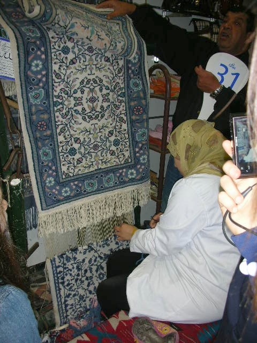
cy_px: 172
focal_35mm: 35
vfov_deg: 52.6
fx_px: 346
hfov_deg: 40.7
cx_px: 128
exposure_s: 1/60.1
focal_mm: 5.8
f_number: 3
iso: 50
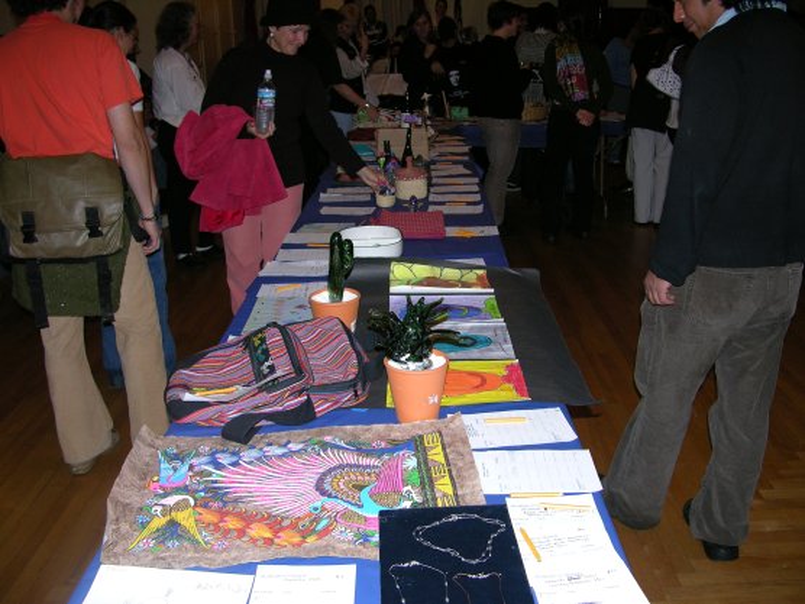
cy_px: 302
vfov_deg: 40.7
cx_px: 402
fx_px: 814
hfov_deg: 52.6
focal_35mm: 35
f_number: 2.8
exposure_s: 1/60.1
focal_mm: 8.9
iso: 100
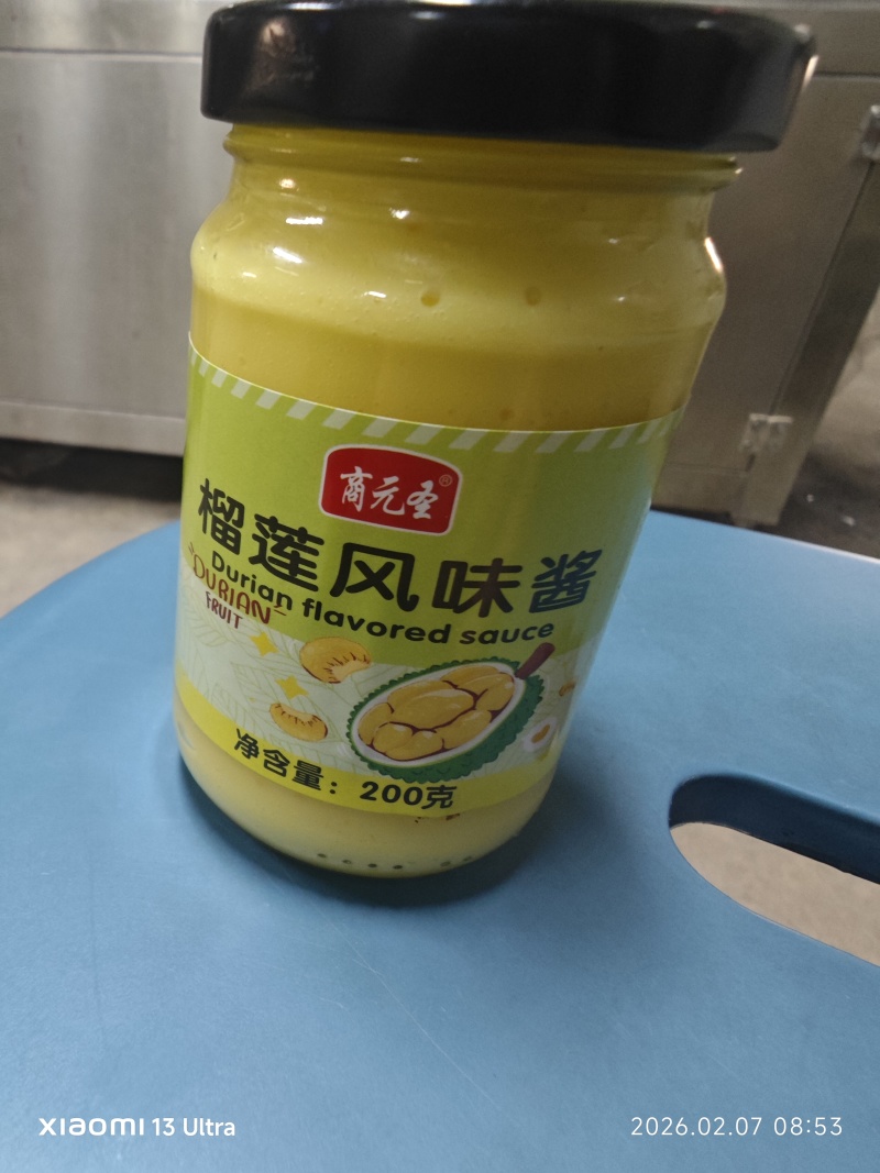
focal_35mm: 23
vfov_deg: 73.9
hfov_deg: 58.9
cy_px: 586
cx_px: 440
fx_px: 780
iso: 400
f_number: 1.8
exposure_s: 1/25
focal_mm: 2.03
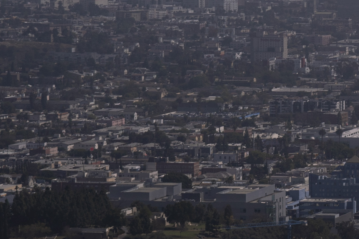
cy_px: 334
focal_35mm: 371
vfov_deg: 3.7
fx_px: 3699
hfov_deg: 5.5
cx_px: 588
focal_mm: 95
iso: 160
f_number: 3.2
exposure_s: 1/12800
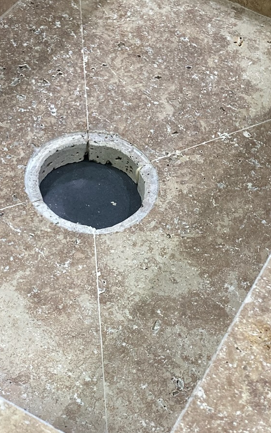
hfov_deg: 19.1
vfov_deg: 30.2
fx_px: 803
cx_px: 143
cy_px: 224
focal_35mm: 68
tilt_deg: -49.9
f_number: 1.8
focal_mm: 3.99
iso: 64
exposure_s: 1/100
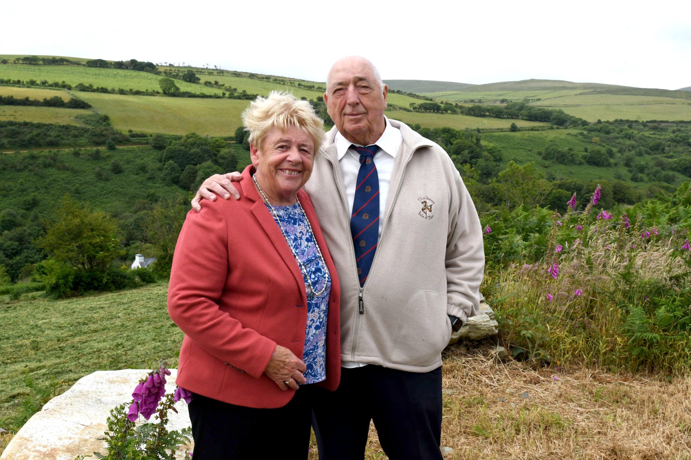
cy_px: 230
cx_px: 346
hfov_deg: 53.1
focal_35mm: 36
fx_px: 691
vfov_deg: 36.9
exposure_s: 1/640
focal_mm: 24
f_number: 13
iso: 800
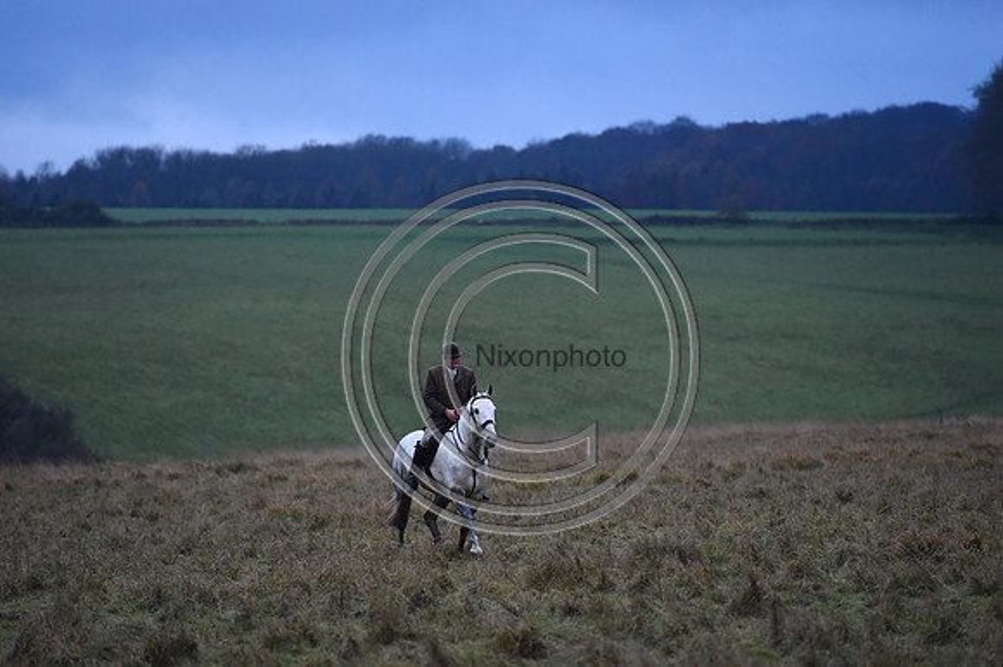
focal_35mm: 200
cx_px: 502
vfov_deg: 6.9
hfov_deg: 10.3
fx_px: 5569
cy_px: 334
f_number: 4
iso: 3200
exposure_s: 1/800
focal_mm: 200
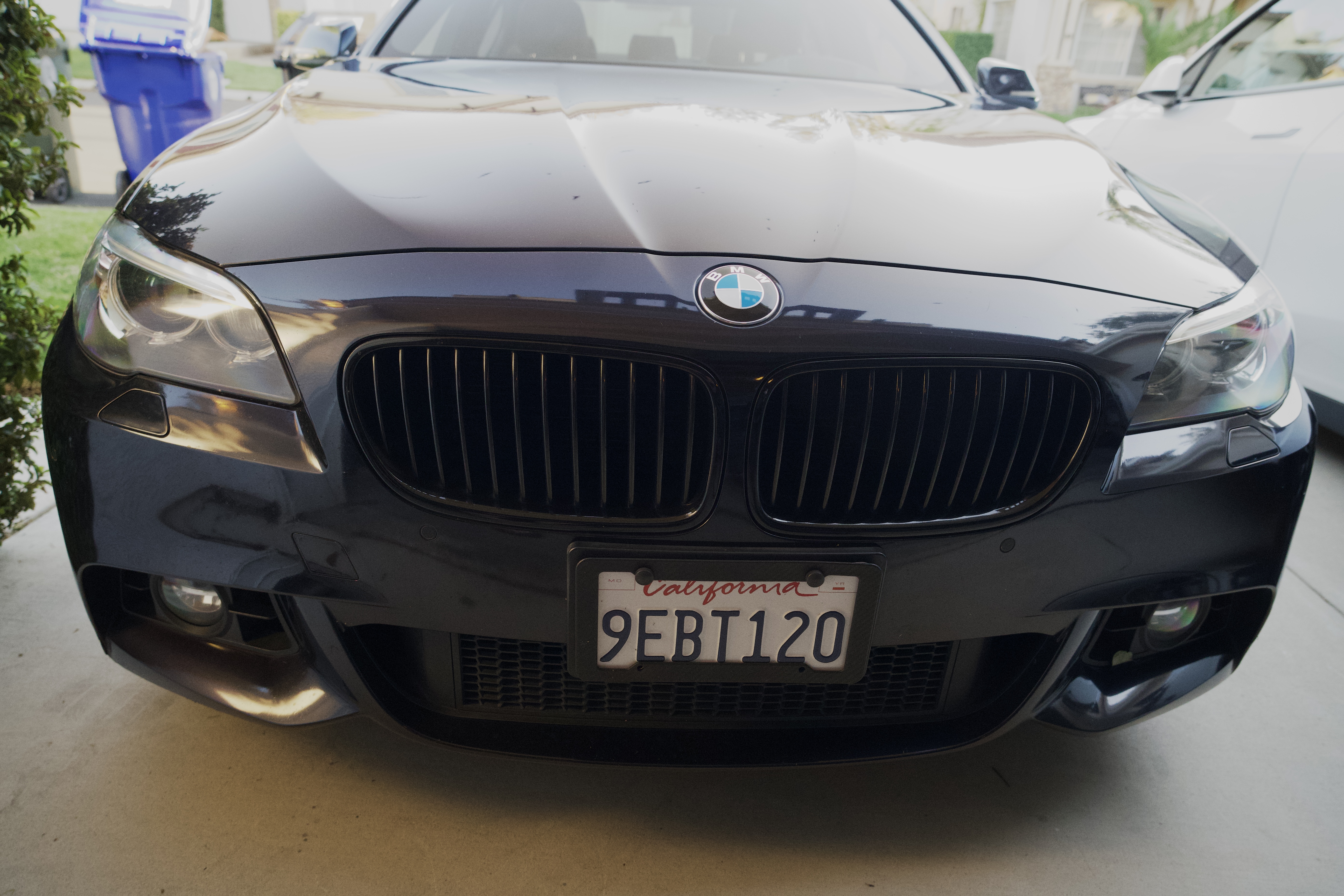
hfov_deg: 77.3
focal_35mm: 22
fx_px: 840
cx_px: 672
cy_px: 448
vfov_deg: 56.1
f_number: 2.8
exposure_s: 1/100
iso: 3200
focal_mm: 15
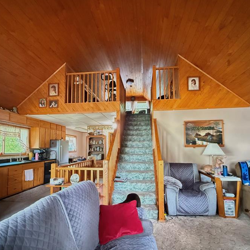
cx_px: 127
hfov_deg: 77.7
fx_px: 155
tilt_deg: +4.0
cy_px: 139
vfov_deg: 77.4
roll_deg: +0.2
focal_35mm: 19
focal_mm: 2.22
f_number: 2.2
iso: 2500
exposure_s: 1/30
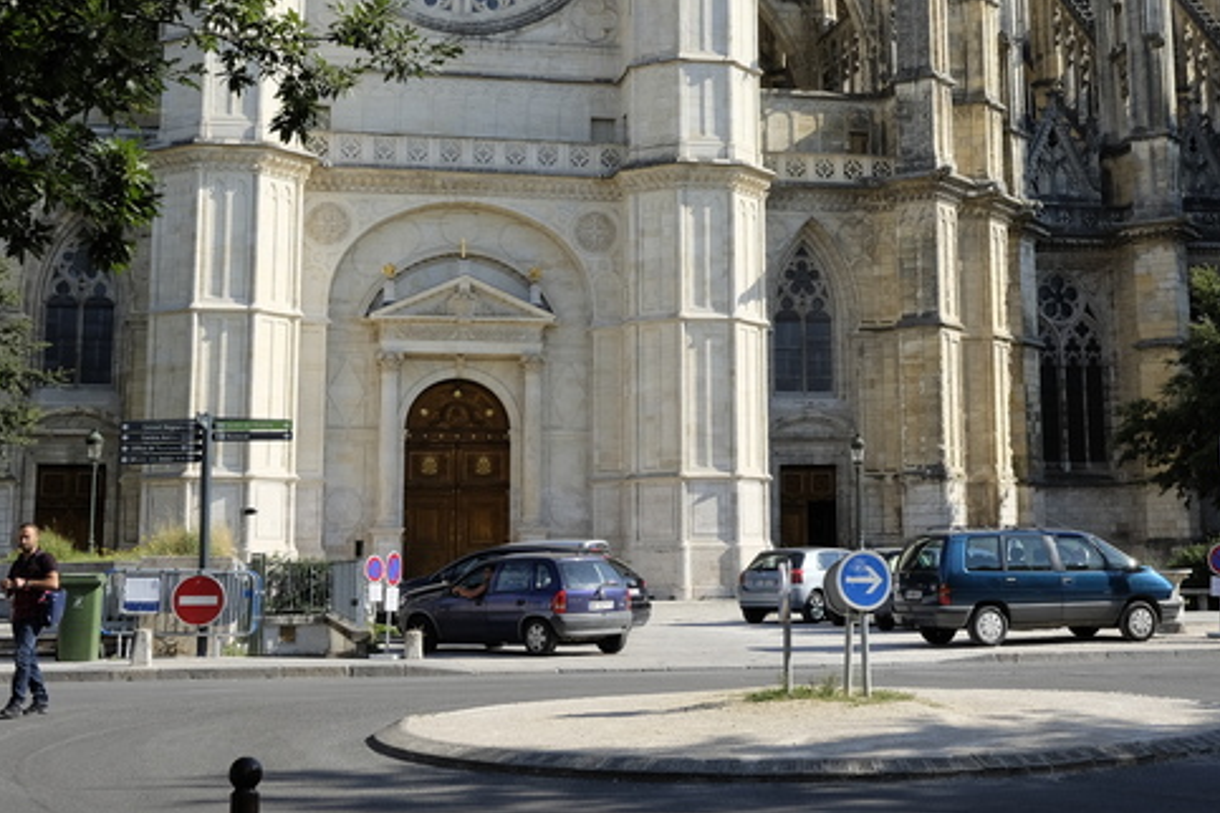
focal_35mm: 58
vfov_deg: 23.1
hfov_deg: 34.3
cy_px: 203
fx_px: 1965
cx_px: 758
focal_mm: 23
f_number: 8
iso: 400
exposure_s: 1/450
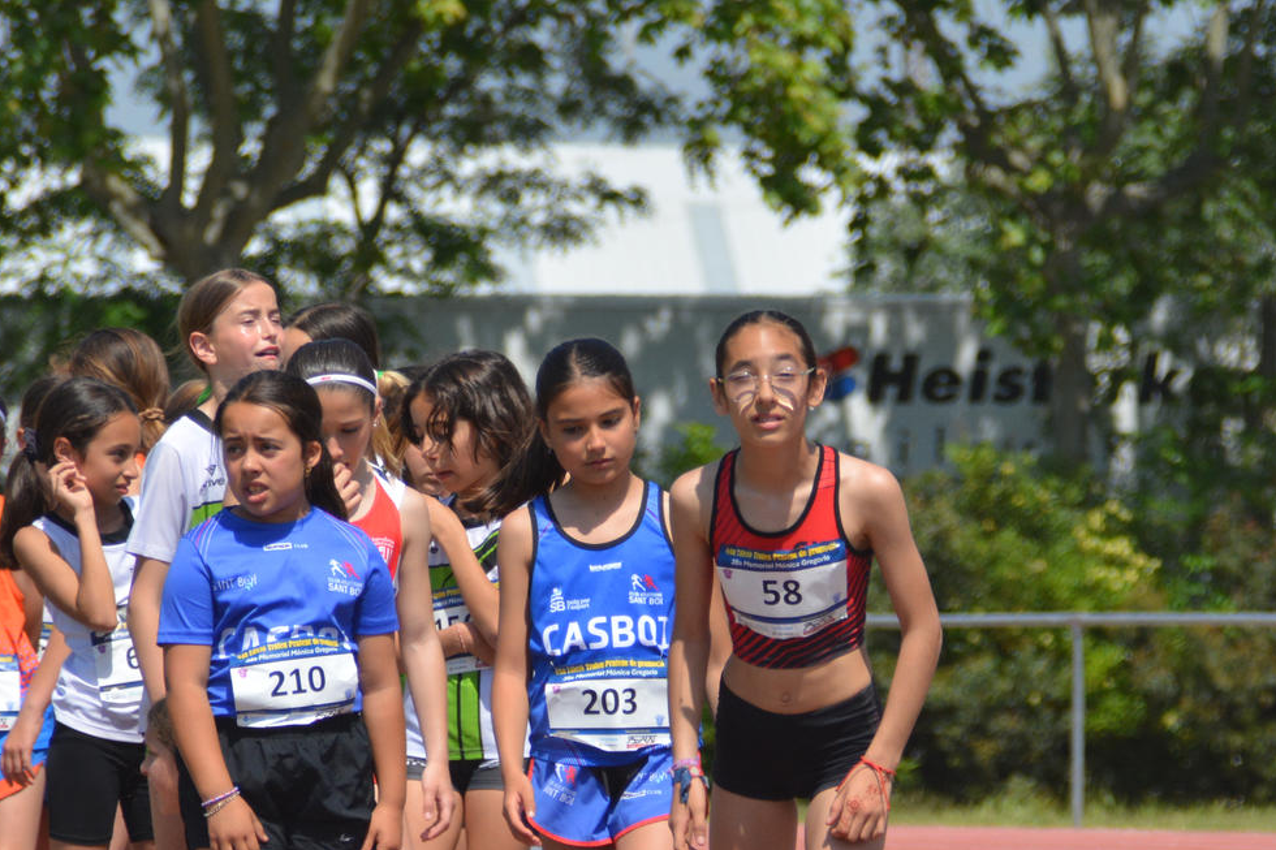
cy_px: 670
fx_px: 22218
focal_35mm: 627
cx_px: 803
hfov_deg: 3.3
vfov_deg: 2.2
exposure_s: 1/1600
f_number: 7.1
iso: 400
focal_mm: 200
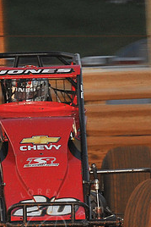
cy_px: 161
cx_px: 40
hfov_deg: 5.3
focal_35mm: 260
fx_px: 1634
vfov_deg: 7.9
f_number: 8
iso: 1000
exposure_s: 1/320
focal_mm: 120
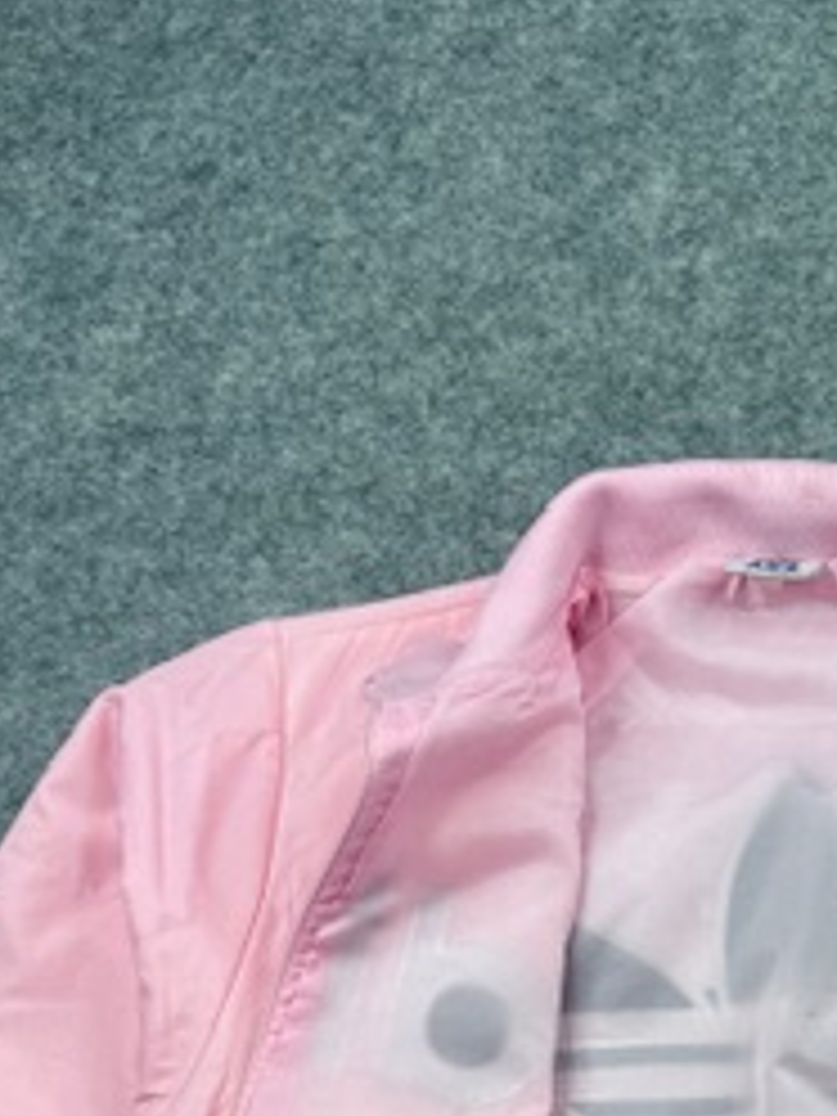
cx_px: 868
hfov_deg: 22.6
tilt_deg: -50.8
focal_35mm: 62
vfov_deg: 28.6
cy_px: 1192
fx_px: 1999
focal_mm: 6.76
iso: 80
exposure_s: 1/319
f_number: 1.78
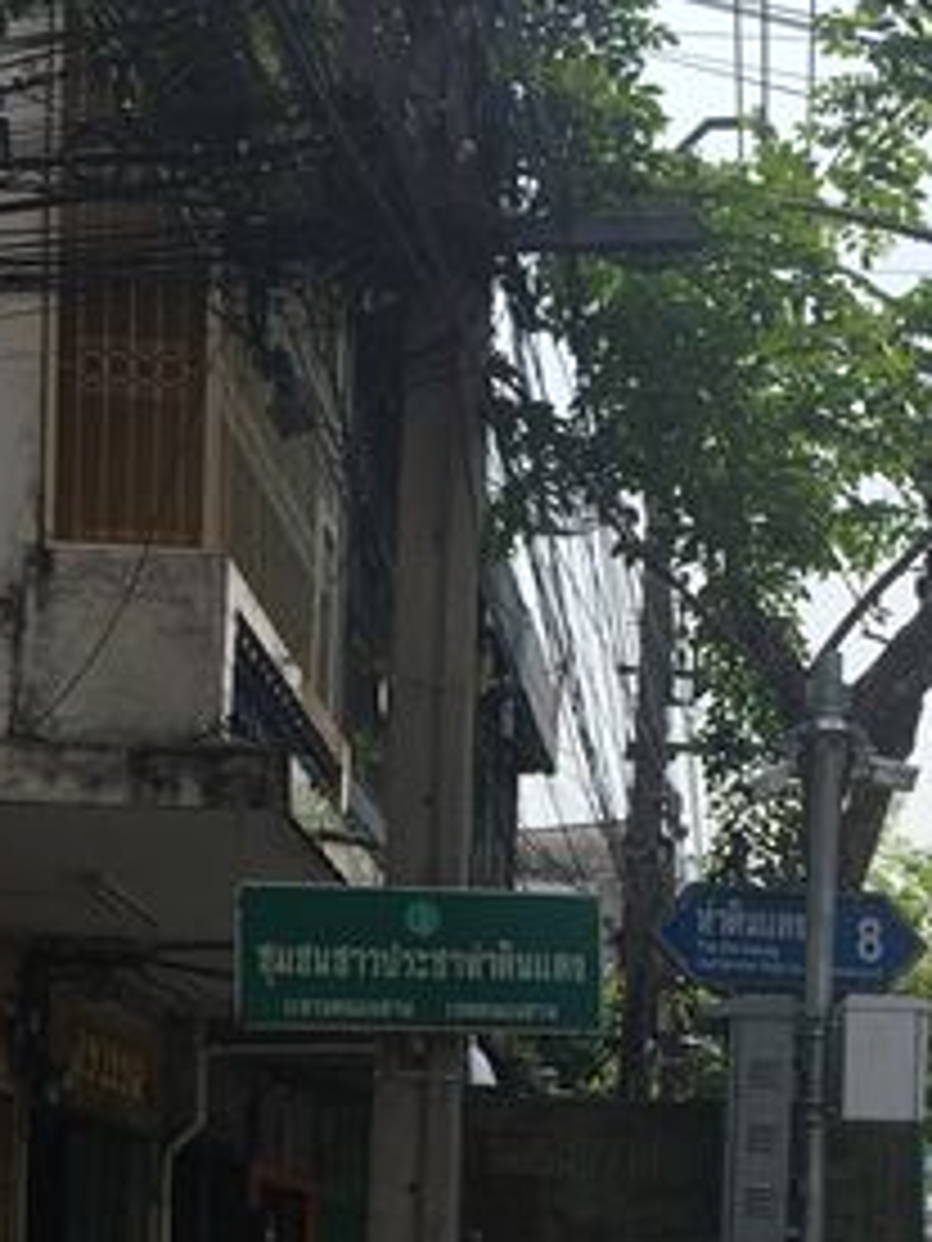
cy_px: 1359
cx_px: 572
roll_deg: -1.5
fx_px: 3015
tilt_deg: +1.2
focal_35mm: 84
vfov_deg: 22.0
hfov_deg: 17.5
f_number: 2.2
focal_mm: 4.15
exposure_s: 1/1508
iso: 25
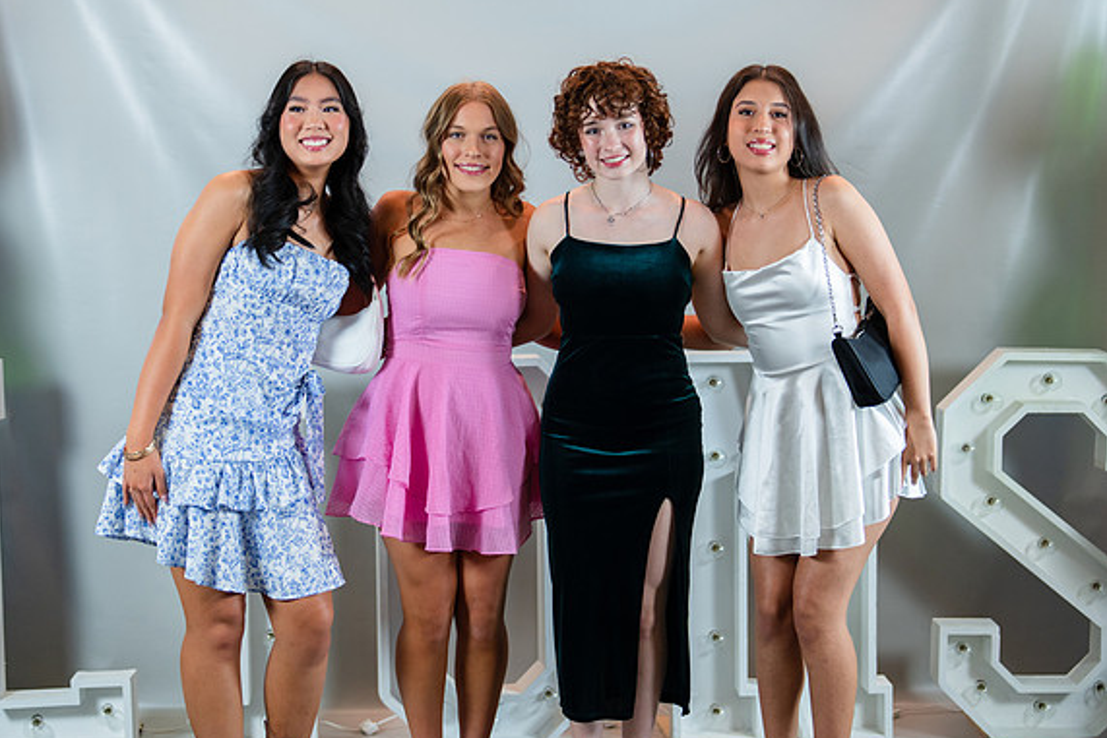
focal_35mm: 58
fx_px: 1784
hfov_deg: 34.5
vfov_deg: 23.4
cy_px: 348
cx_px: 541
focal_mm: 50
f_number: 1.2
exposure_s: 1/320
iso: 500
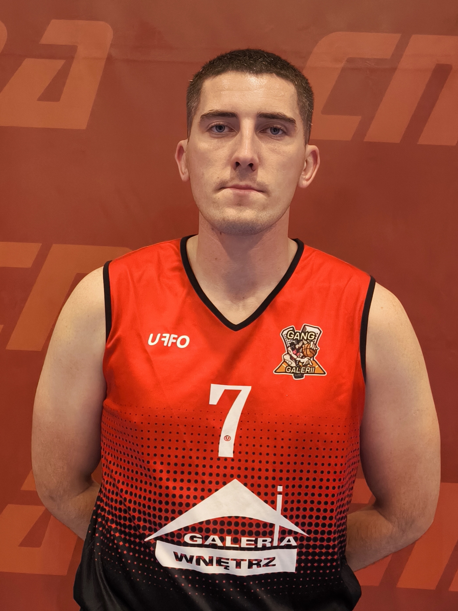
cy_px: 306
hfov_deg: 42.9
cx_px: 229
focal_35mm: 33
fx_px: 582
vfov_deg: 55.4
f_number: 1.9
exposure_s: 1/116
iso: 500
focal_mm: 6.92
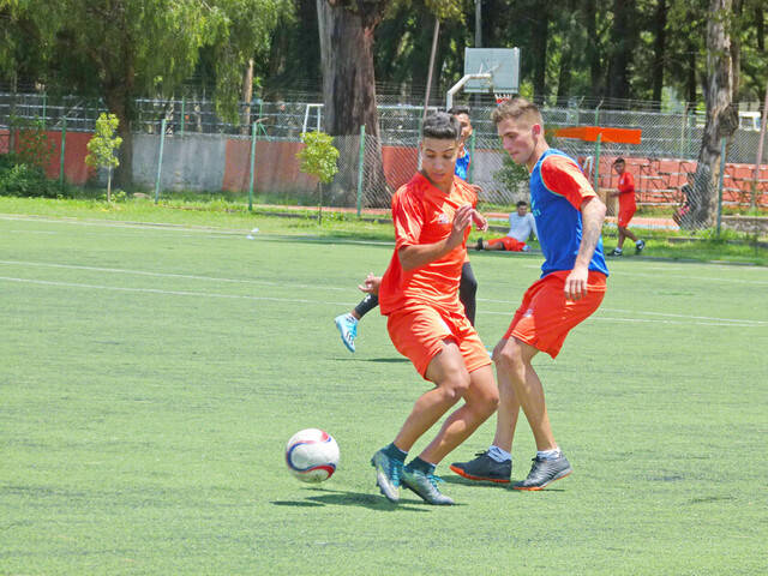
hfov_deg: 10.5
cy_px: 288
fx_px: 4171
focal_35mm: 188
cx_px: 384
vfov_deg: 7.9
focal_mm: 33.8
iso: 100
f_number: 4
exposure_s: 1/640
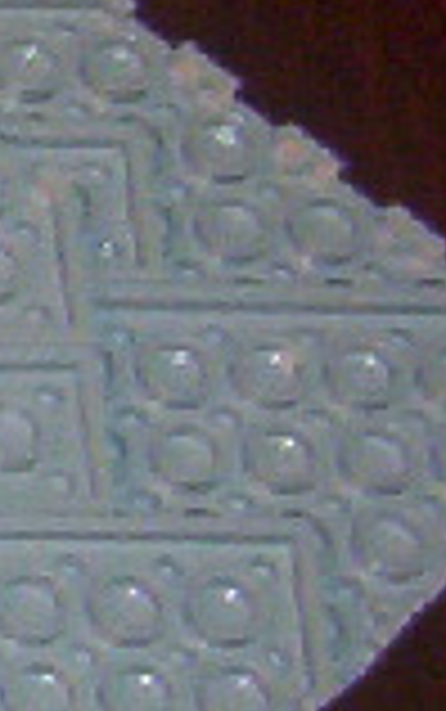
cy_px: 522
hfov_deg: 4.0
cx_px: -1883
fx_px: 5552
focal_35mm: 286
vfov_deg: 7.3
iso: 140
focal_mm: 5.54
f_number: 2.76
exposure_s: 1/30
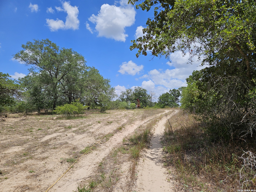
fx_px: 170
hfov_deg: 73.9
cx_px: 128
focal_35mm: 23
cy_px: 96
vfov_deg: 58.9
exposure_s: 1/2752
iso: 25
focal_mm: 5.4
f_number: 1.8
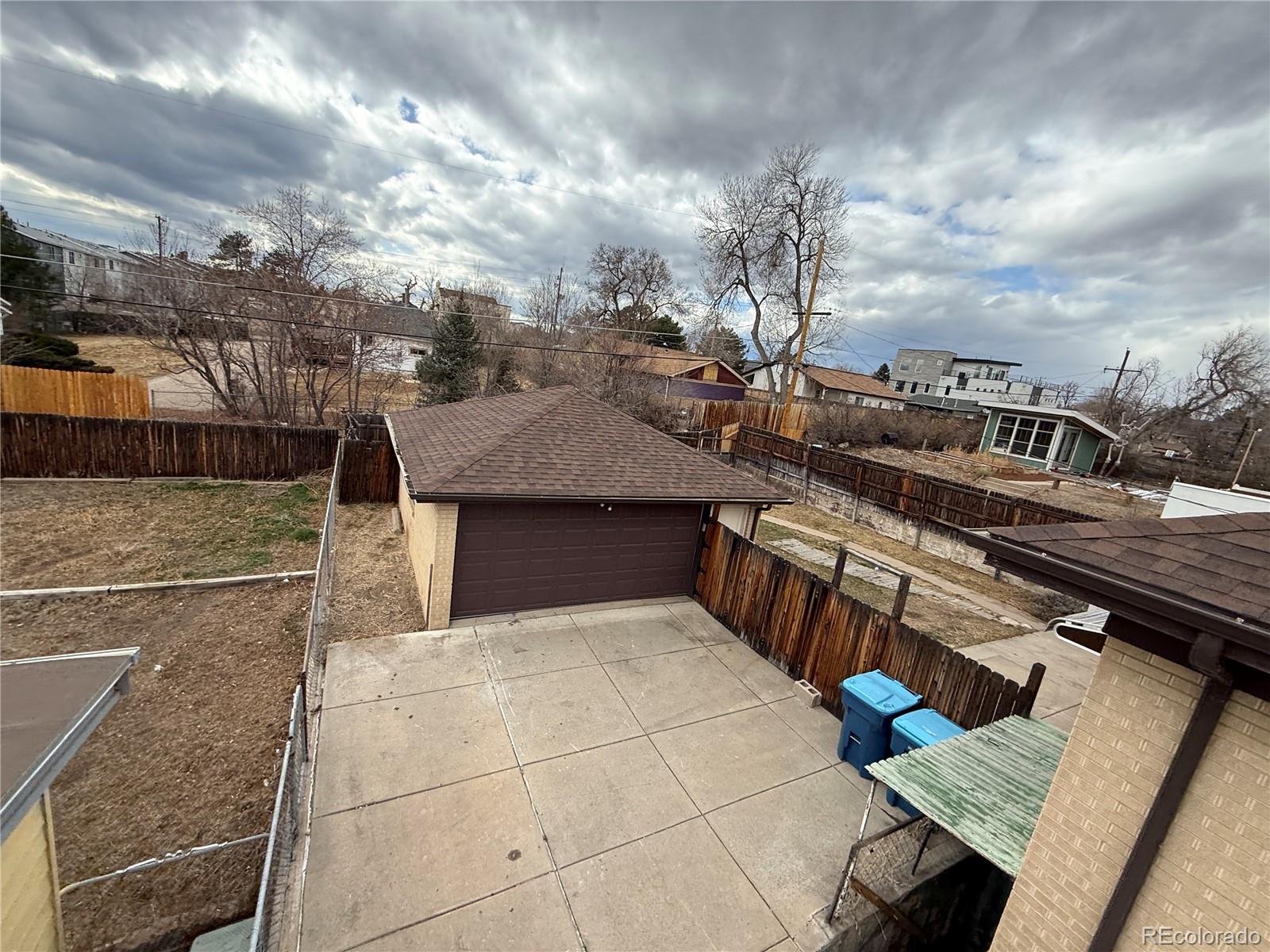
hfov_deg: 102.1
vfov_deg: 85.7
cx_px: 635
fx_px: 514
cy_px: 476
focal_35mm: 14
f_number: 2.2
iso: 64
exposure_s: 1/631
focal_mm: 2.22
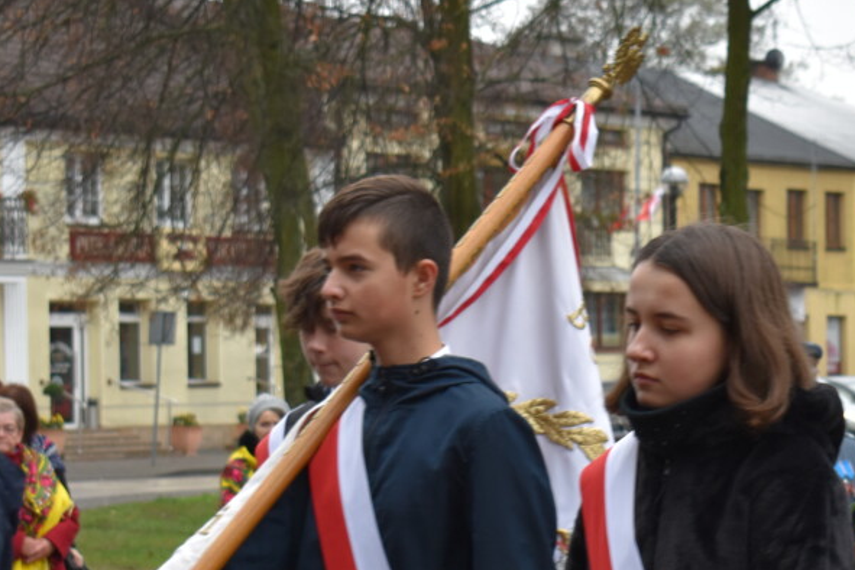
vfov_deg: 10.0
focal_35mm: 137
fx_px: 3254
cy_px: 434
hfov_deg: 14.8
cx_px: 746
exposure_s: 1/125
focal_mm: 45
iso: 400
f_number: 5.6
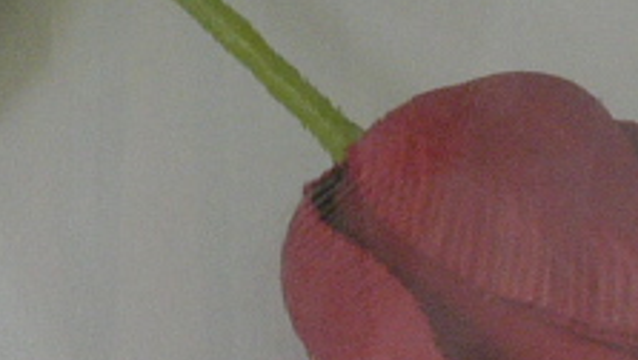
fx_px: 4759
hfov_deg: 7.7
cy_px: 197
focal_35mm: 281
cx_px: 343
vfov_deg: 4.3
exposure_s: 1/6
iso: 100
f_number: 9
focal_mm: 11.3
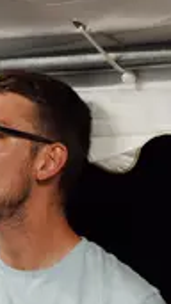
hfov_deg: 8.2
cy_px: 316
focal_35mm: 147
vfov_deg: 14.4
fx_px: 1187
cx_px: 103
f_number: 1.8
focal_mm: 50
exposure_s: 1/100
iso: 400
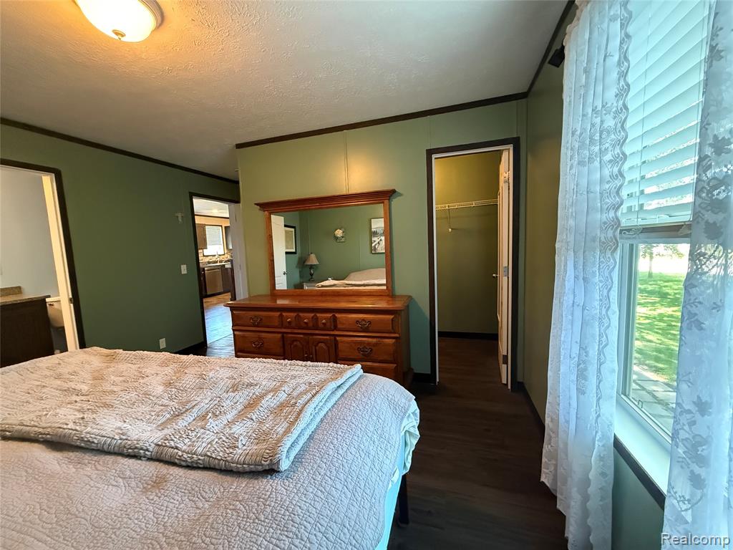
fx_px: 296
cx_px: 366
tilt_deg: -6.5
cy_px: 275
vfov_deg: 85.7
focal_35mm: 14
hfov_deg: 102.1
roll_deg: +2.0
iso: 1250
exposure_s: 1/60
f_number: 2.2
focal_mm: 2.22
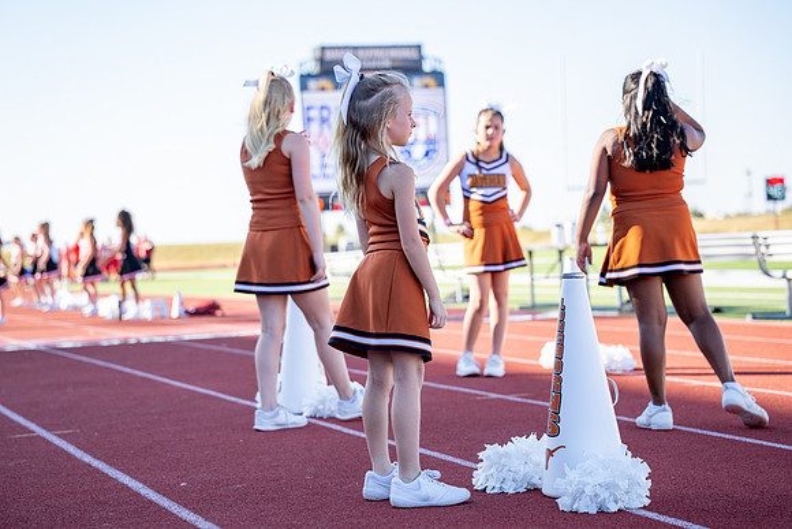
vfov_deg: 17.0
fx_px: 1771
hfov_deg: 25.2
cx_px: 347
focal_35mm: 80
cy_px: 244
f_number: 2.8
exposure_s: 1/1600
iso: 250
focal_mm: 70
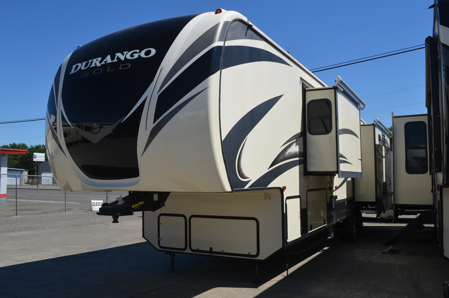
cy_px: 149
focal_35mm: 30
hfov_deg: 62.0
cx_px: 224
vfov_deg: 43.4
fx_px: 373
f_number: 9
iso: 100
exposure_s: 1/320
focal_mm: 20
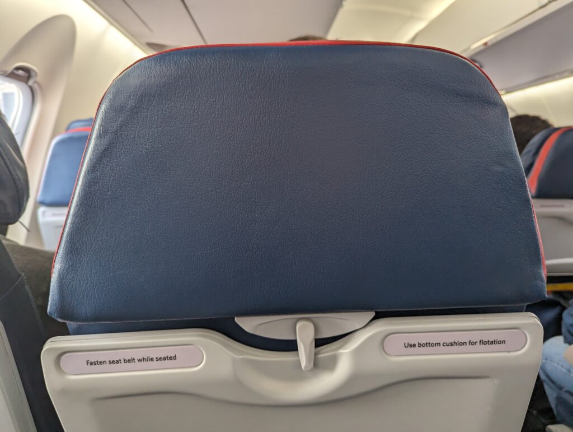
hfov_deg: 71.5
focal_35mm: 24
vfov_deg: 56.9
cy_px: 216
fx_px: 398
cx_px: 286
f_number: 1.85
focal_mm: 6.81
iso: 48
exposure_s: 1/120
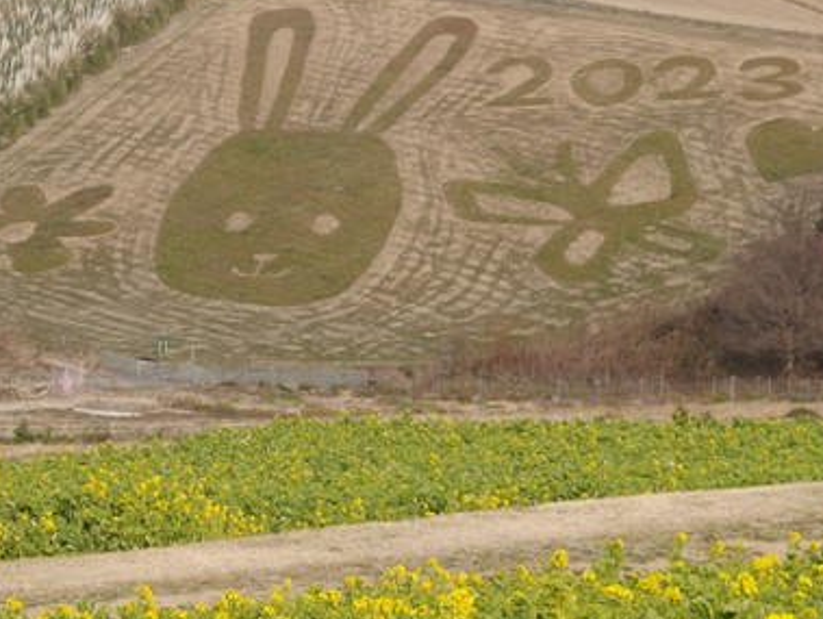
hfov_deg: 11.8
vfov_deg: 8.9
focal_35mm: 167
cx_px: 378
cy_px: 424
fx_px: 3974
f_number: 4
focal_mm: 15.9
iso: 100
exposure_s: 1/640
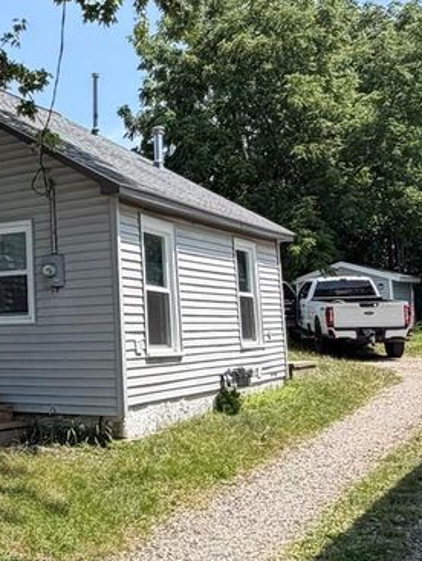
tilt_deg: +6.6
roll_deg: +1.8
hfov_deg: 25.6
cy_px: 259
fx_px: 844
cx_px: -63
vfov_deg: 36.8
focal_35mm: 52
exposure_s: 1/770
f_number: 2.2
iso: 40
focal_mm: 2.22
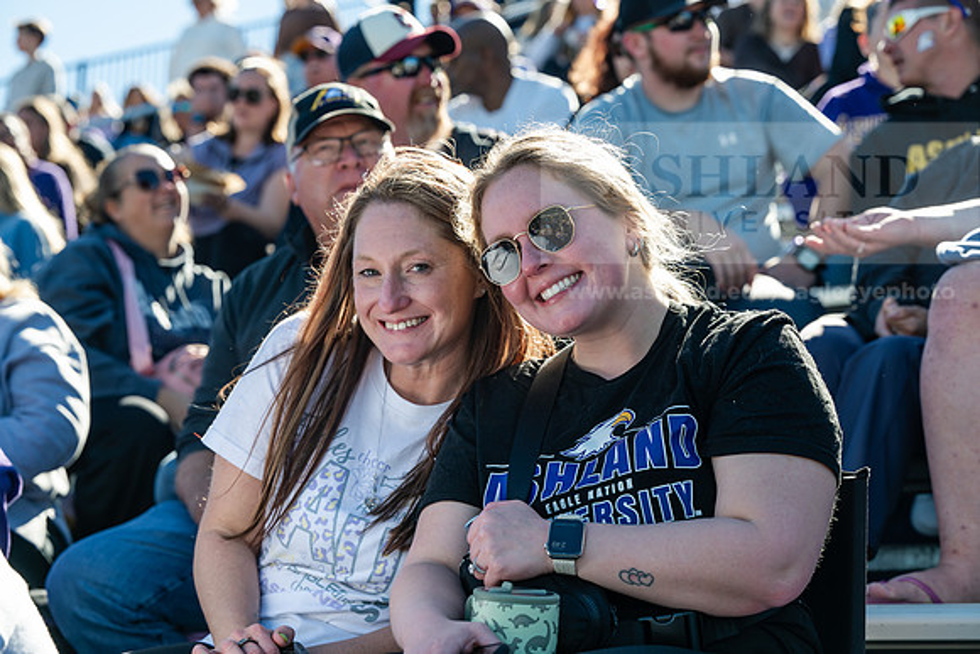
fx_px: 1960
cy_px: 327
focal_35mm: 72
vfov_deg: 18.9
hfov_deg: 28.1
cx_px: 490
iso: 160
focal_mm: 72
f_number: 4.5
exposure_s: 1/500
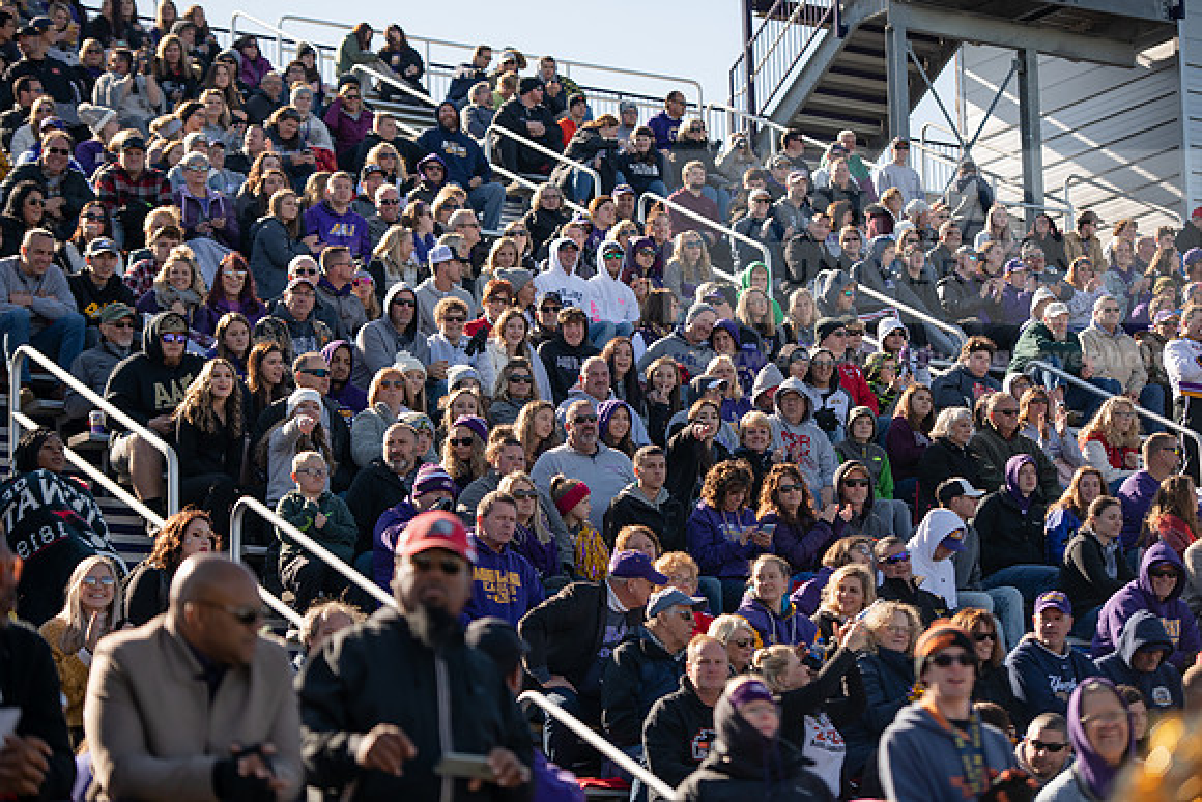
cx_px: 601
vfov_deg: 12.5
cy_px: 401
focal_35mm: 110
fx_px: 3673
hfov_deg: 18.6
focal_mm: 110
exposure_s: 1/1000
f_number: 3.2
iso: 125
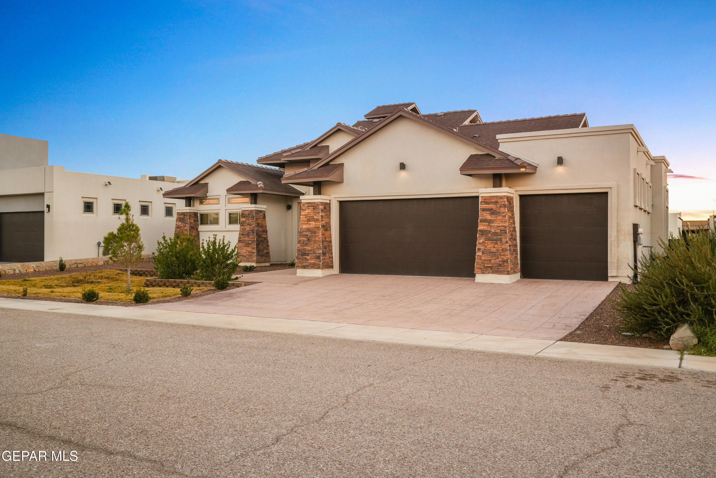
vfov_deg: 42.3
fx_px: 617
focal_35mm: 31
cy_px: 239
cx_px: 358
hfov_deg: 60.3
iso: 640
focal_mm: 31
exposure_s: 1/8
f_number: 11
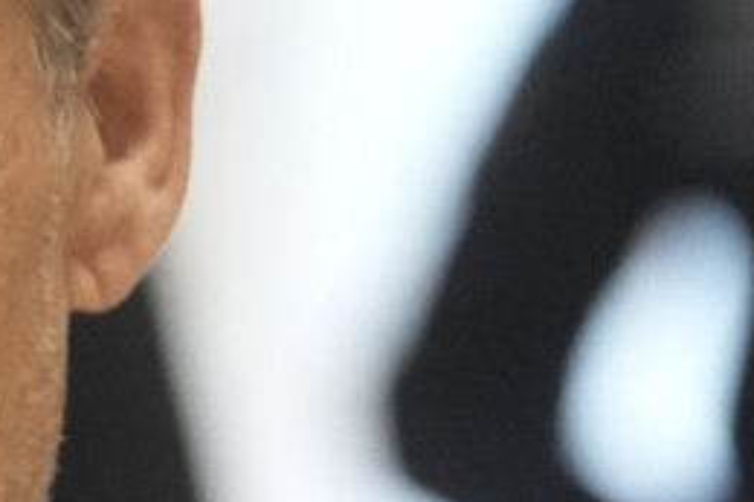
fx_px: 18544
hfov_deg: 2.3
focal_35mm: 886
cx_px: -432
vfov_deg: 1.5
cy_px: 759
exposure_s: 1/800
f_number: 3.5
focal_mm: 144
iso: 8000
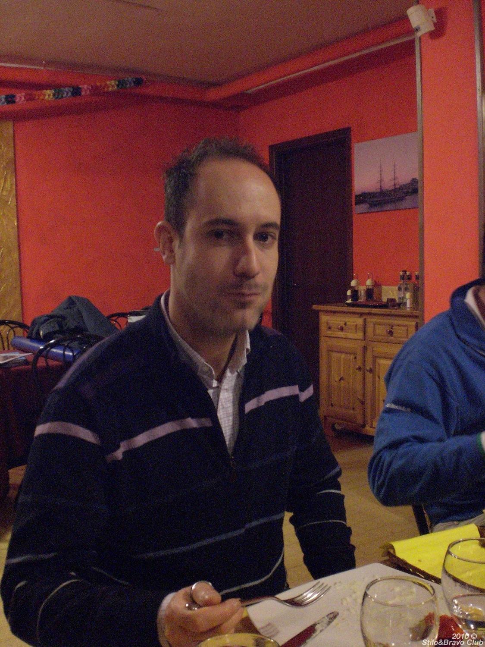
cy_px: 324
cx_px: 242
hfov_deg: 37.7
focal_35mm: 38
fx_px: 710
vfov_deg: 49.0
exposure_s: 1/15
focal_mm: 6.3
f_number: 3.1
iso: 800
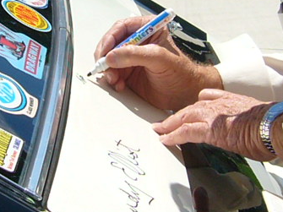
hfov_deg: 11.8
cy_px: 62
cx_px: 120
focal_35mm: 167
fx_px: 1365
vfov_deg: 8.9
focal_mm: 5.8
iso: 64
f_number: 5.6
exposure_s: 1/400
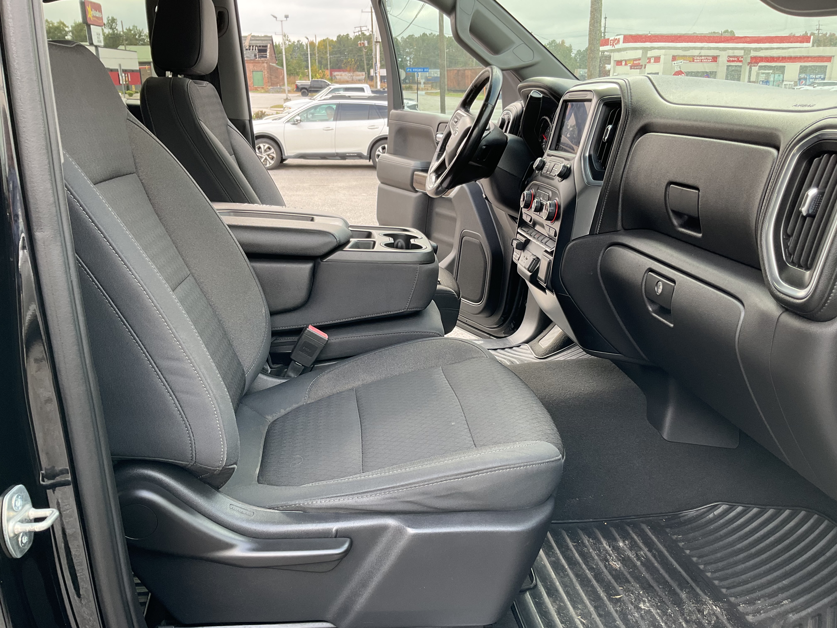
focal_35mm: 29
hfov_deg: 61.7
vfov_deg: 48.2
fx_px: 701
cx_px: 418
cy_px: 314
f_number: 1.8
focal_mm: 3
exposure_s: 1/122
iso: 32
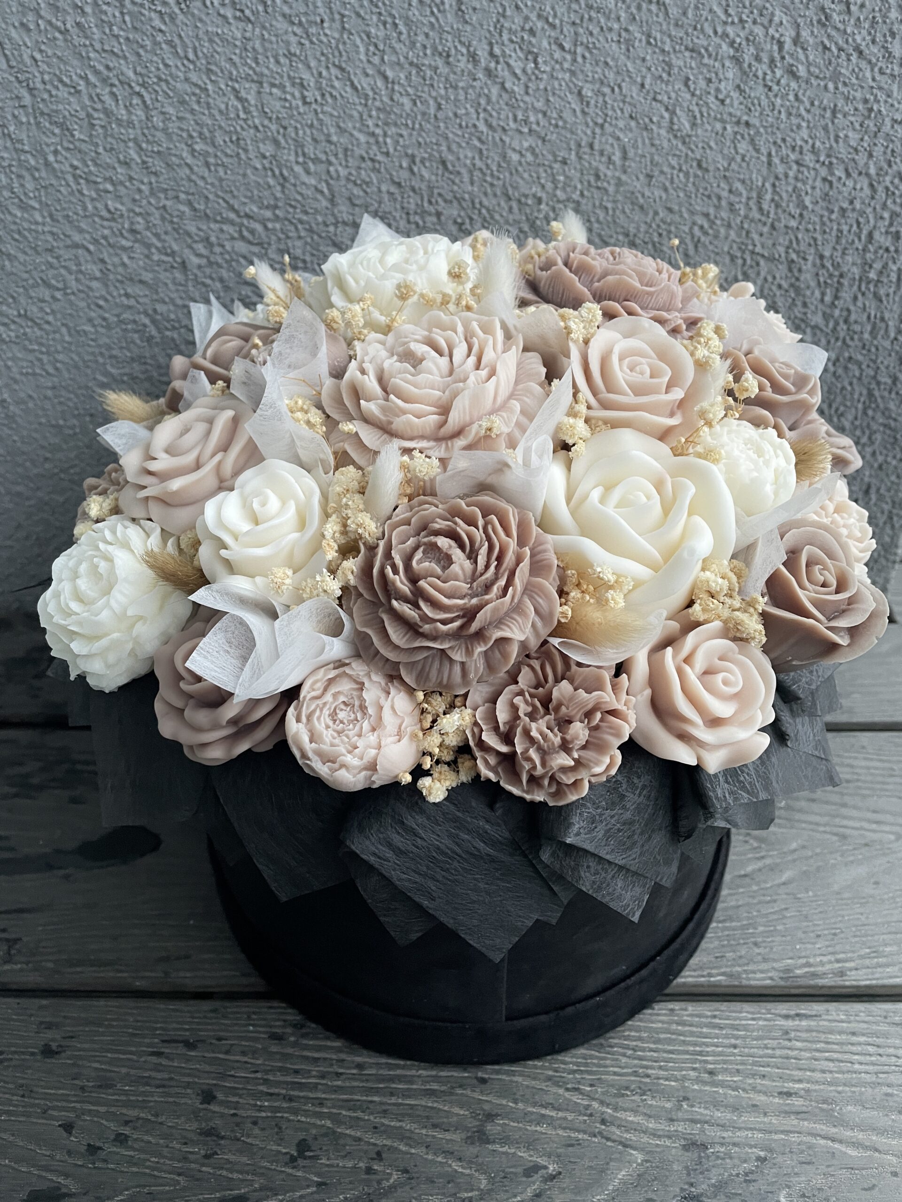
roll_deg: +2.7
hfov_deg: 53.1
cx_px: 451
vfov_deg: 67.3
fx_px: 903
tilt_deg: -38.7
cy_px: 601
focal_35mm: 26
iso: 250
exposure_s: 1/60
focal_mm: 4.2
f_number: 1.6
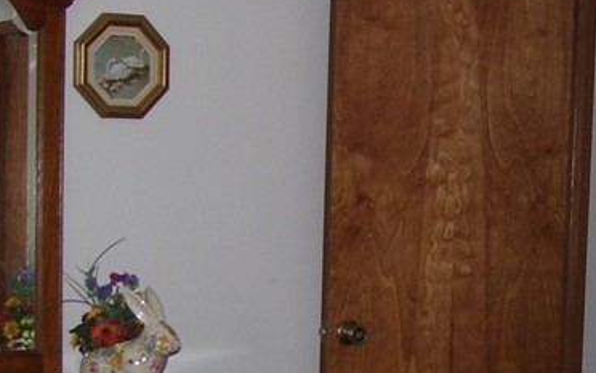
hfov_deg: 19.7
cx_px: 426
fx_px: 1707
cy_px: 391
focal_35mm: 105
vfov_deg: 12.3
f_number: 2.7
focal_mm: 6
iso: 100
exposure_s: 1/60
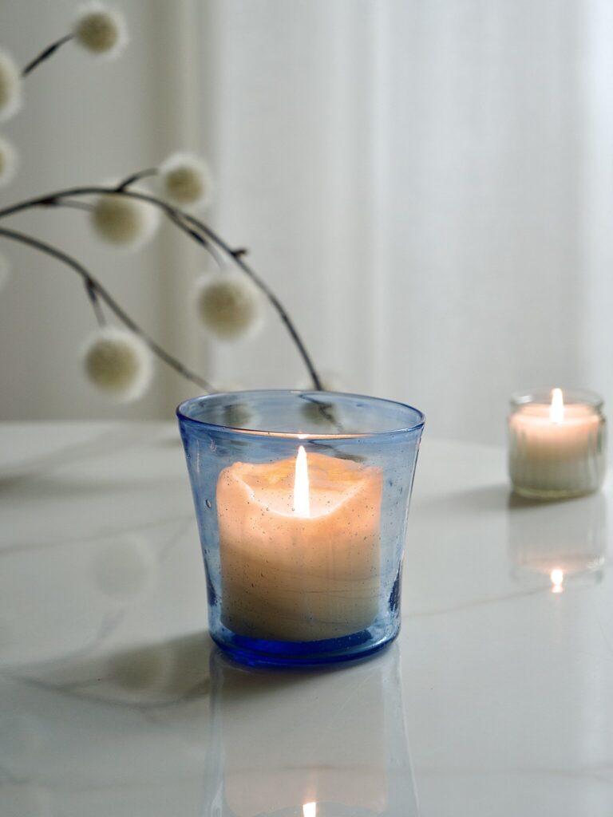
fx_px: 2172
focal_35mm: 92
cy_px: 408
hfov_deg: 16.1
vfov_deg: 21.3
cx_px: 306
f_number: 3.9
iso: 200
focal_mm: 46
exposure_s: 1/160
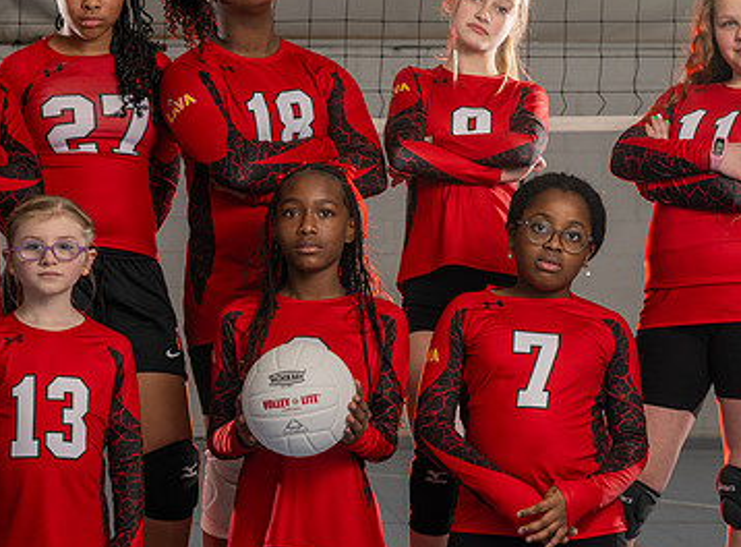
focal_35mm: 148
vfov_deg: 9.9
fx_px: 3149
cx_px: 300
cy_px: 269
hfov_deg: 13.4
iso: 200
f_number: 5.6
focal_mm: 70
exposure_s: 1/100
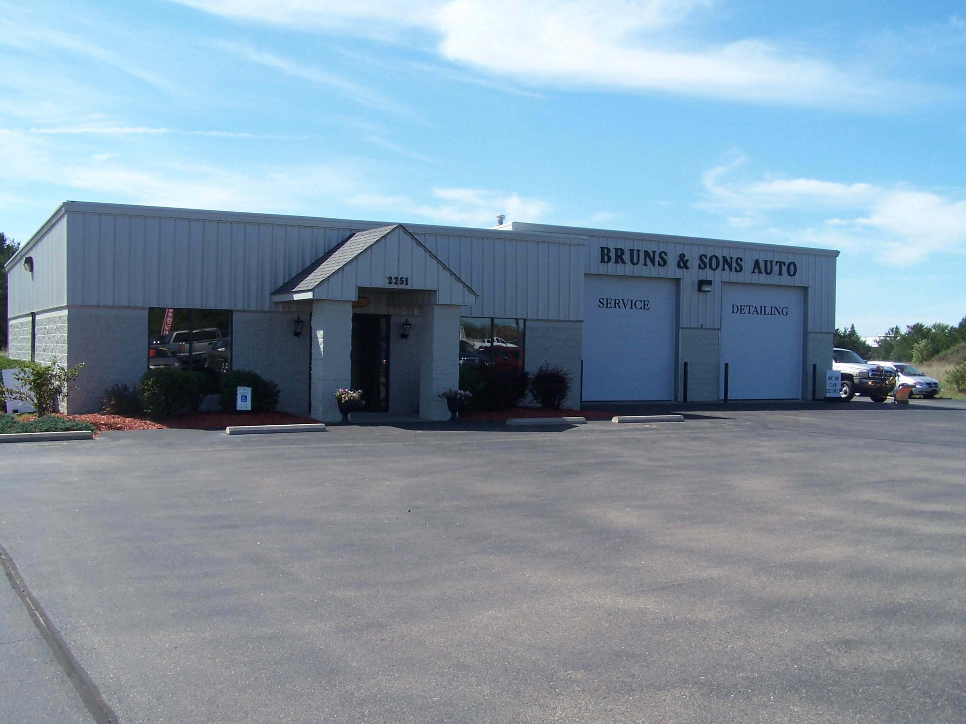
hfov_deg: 49.0
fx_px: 1060
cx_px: 483
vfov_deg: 37.7
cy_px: 362
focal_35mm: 38
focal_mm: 6.3
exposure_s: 1/750
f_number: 4
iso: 80
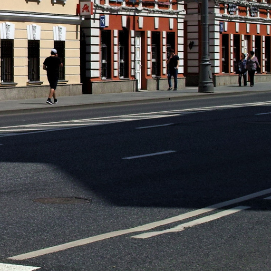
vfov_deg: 12.4
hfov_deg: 12.2
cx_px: -50
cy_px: 35
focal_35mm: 140
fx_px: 1240
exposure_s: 1/250
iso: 100
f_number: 11
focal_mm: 28
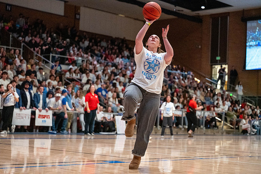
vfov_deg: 19.5
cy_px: 87
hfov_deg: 28.8
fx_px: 508
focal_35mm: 70
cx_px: 130
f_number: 2.8
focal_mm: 70
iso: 8000
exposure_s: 1/1250
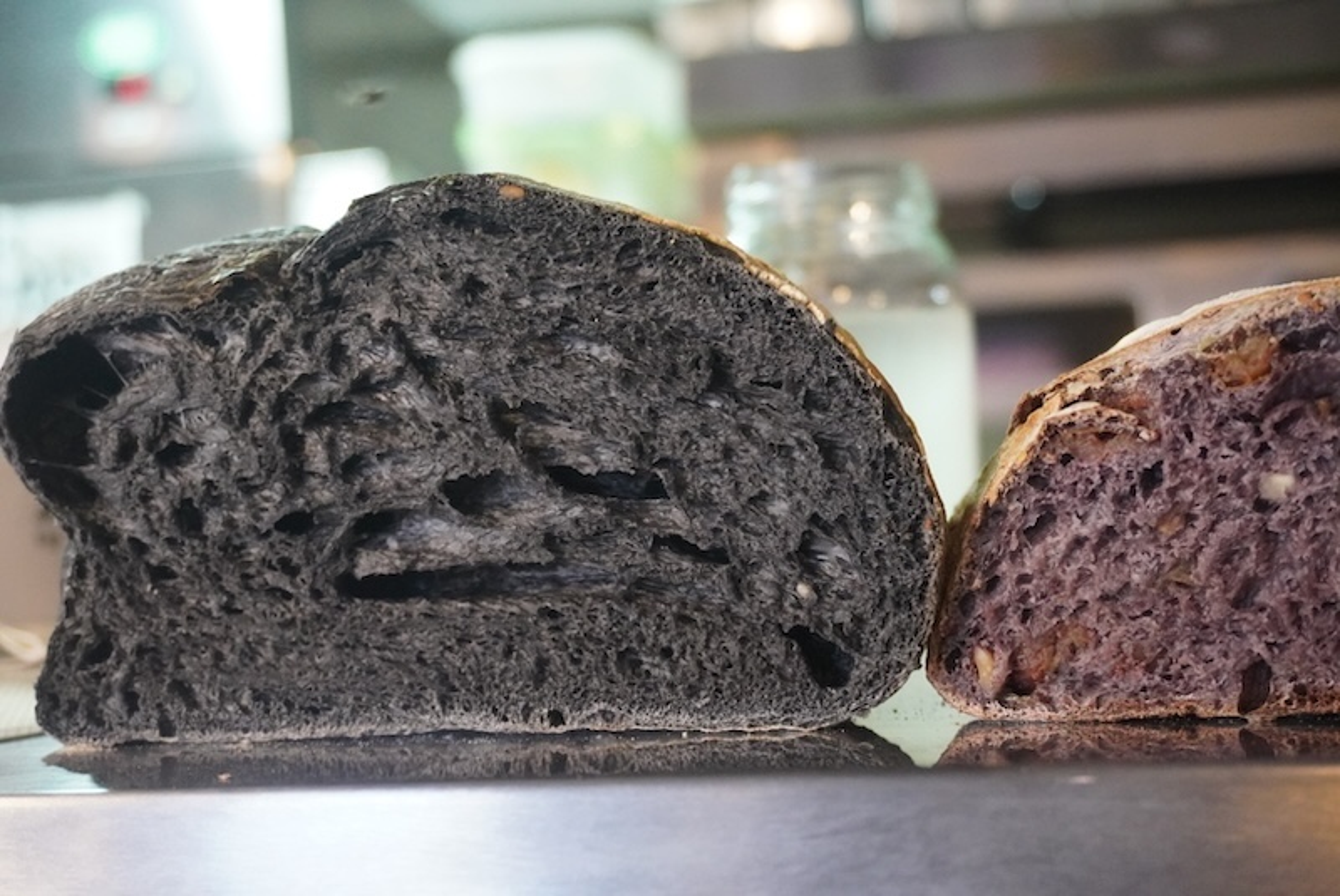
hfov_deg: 39.9
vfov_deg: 27.3
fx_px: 1844
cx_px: 670
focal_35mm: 50
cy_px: 448
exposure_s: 1/125
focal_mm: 33
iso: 6400
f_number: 5
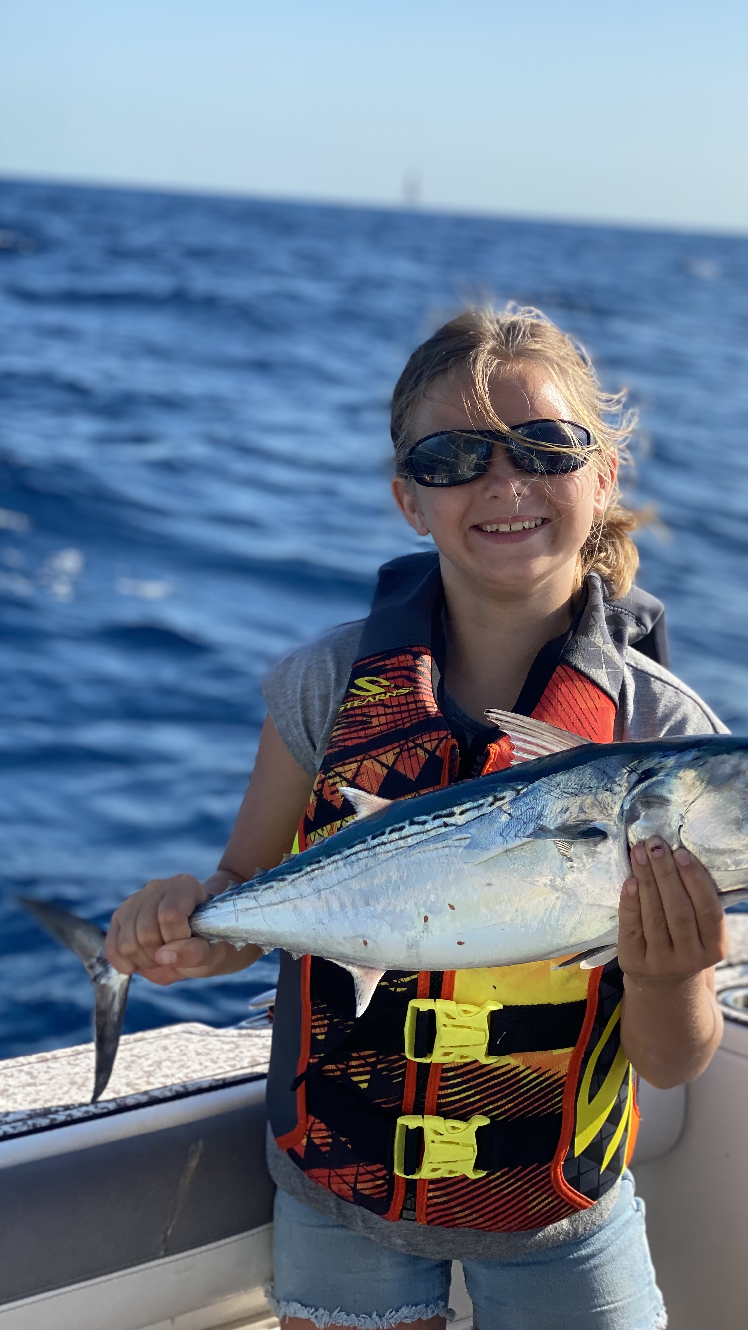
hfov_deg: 21.0
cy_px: 662
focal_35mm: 57
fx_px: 2010
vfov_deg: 36.6
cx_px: 495
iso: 20
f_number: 2
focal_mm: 6
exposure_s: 1/888
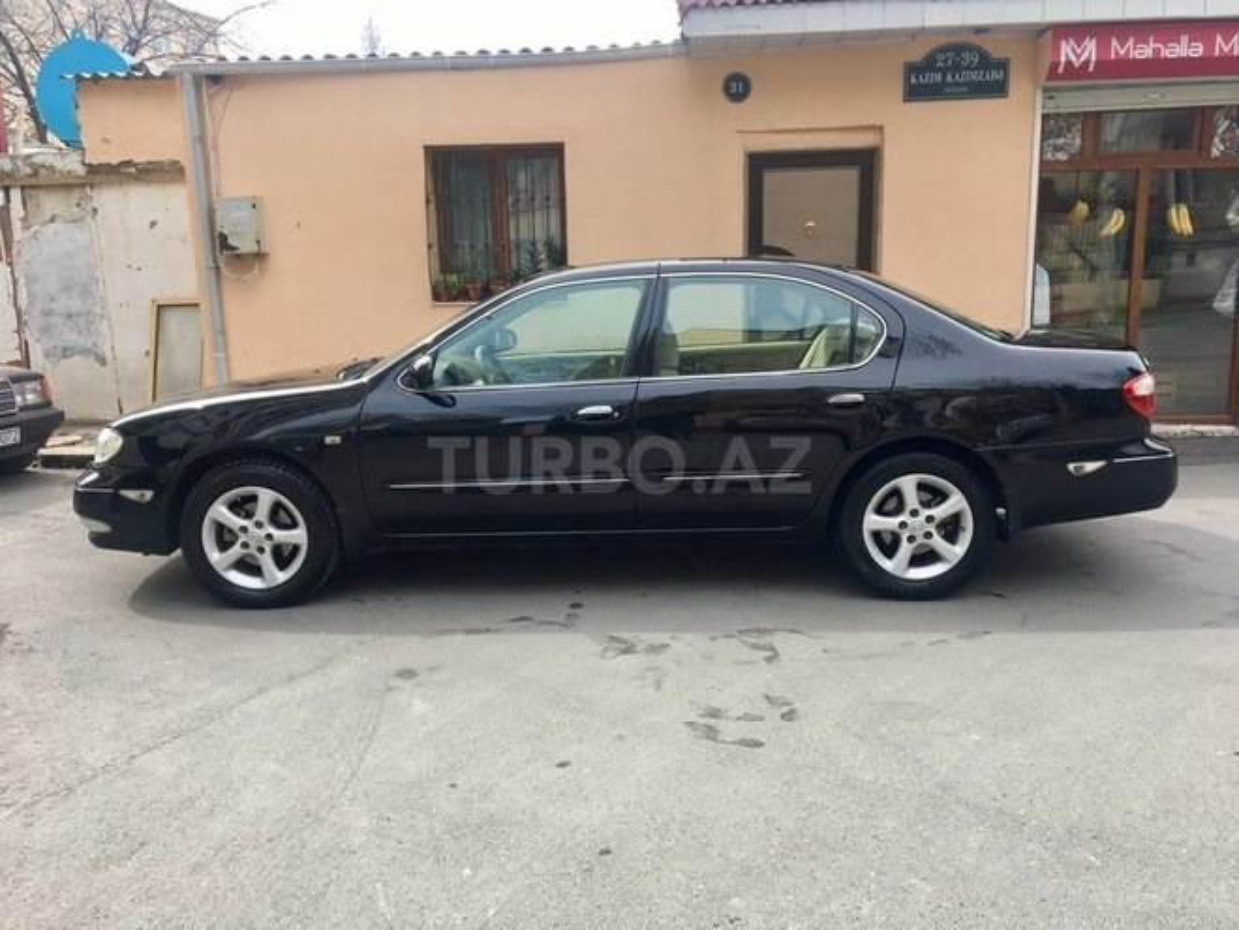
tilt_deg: -10.8
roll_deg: +1.2
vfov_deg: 48.2
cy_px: 465
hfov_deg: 61.7
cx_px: 620
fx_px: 1038
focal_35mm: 29
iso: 25
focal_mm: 4.15
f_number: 2.2
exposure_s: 1/368
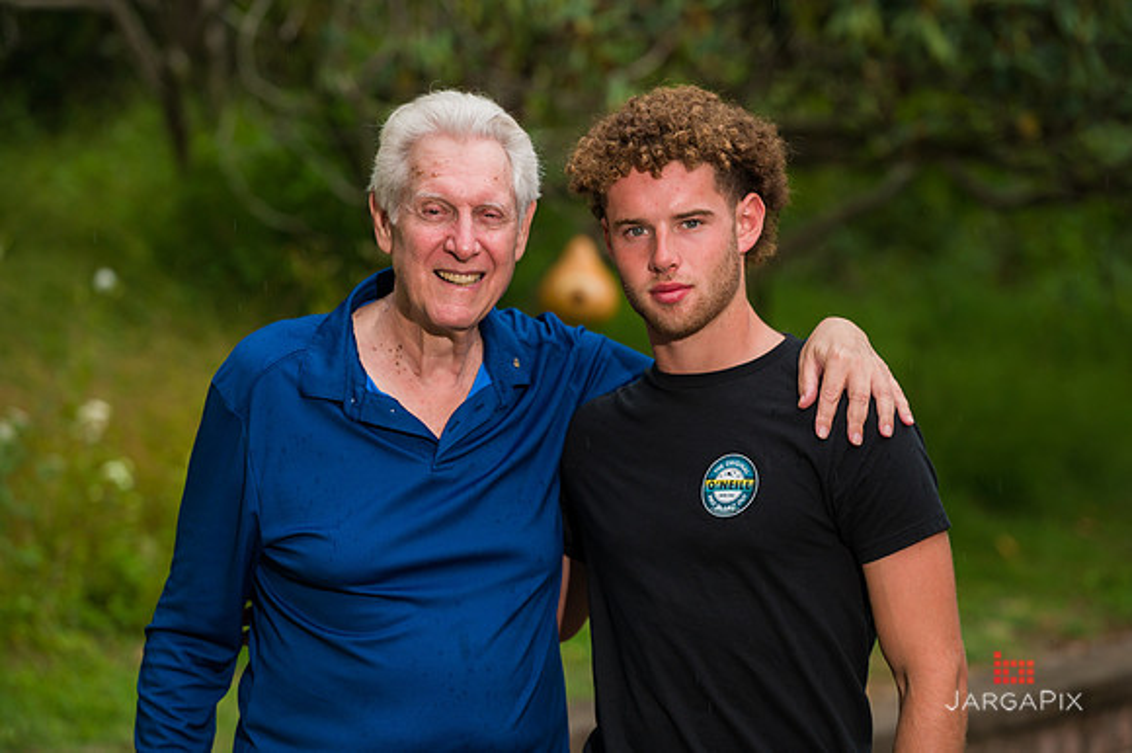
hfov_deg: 12.8
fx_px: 5028
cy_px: 376
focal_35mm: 160
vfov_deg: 8.6
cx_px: 566
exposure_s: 1/400
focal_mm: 160
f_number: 5
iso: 320
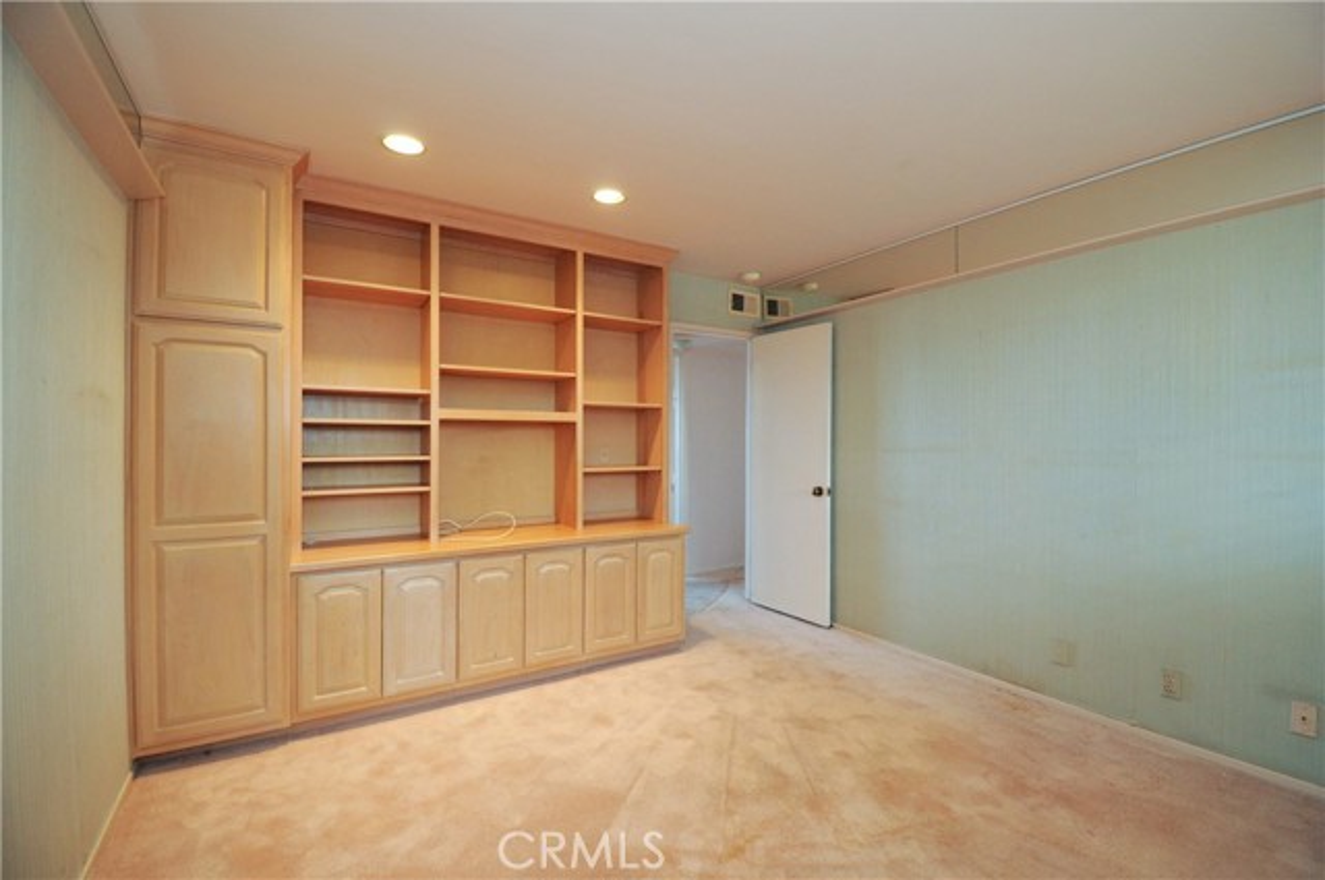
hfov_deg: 100.5
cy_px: 440
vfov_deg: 77.2
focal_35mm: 15
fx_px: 551
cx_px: 662
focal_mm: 10
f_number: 7.1
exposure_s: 1/50
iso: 800
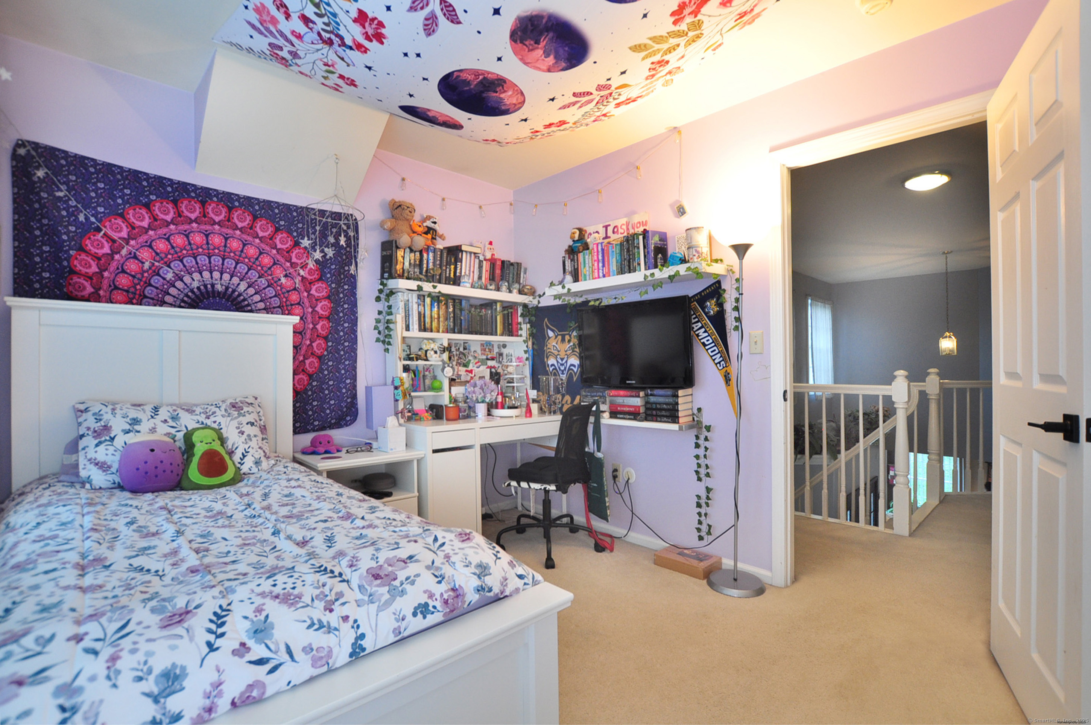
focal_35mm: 15
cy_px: 362
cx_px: 546
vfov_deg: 77.2
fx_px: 454
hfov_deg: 100.5
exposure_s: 1/30
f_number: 4.5
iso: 500
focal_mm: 10
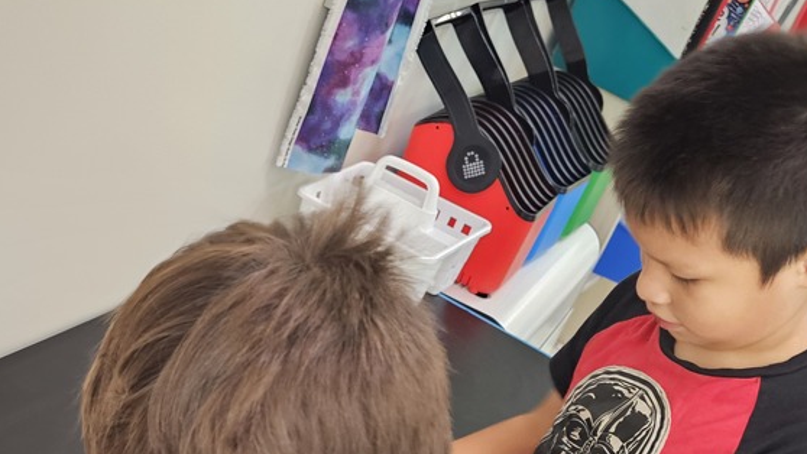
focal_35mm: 46
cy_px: 515
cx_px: 156
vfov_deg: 24.1
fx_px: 984
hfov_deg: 42.5
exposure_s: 1/24
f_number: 1.7
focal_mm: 6.3
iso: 640
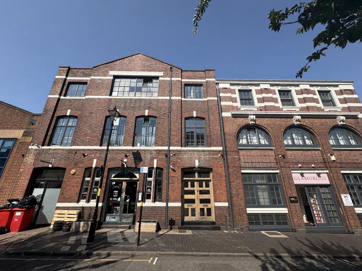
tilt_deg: +20.6
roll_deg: +0.6
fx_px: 146
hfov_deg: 102.1
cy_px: 136
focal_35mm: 14
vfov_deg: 85.7
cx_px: 181
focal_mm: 2.22
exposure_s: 1/1637
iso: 50
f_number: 2.2
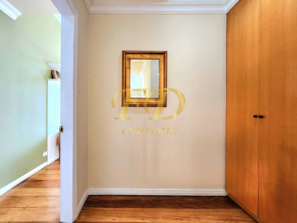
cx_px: 148
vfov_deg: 89.9
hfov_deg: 106.2
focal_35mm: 13
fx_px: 112
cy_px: 112
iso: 200
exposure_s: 1/60.2
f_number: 2.2
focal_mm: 2.2
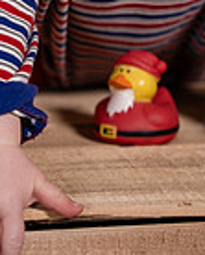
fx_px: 1270
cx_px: 61
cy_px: -91
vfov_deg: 11.1
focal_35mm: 168
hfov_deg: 9.2
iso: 250
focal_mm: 55
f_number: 3.2
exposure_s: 1/250
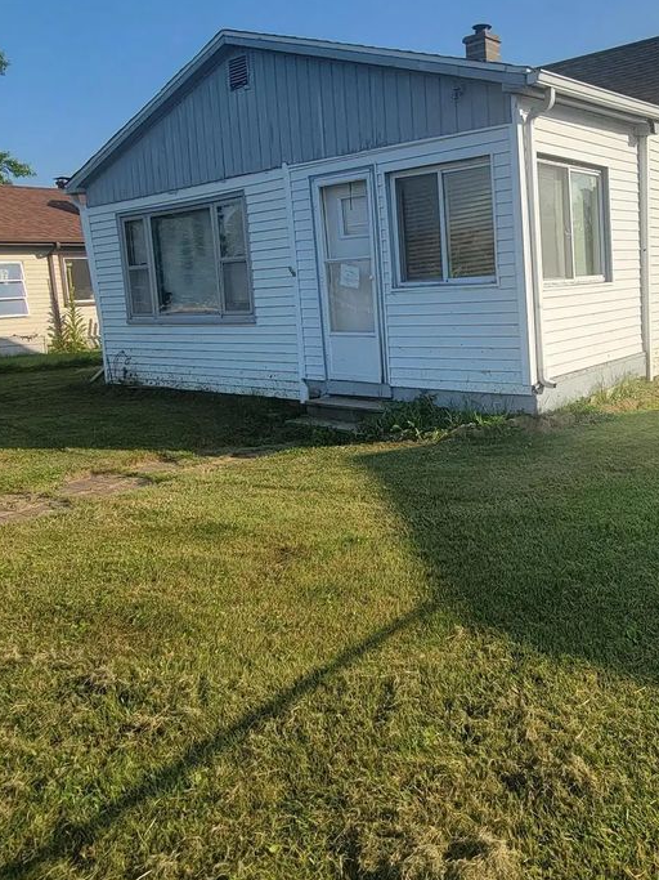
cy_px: 378
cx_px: 481
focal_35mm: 26
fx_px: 660
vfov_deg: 67.0
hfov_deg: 51.2
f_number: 2.2
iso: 50
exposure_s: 1/1212
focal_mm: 2.2
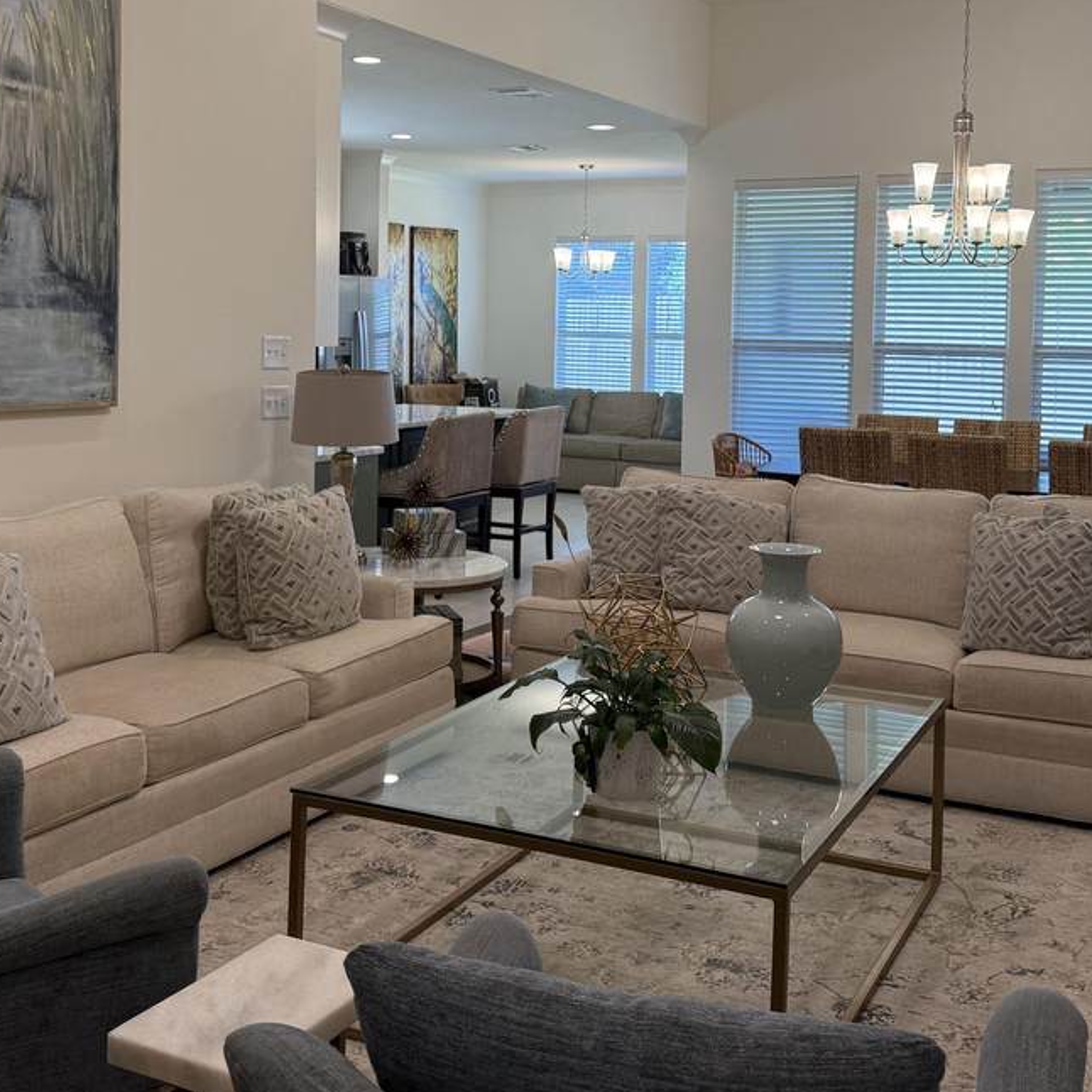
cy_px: 374
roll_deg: -0.7
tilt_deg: -1.5
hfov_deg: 40.0
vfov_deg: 39.6
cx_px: 489
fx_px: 1499
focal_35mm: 42
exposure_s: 1/125
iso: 100
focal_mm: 6.76
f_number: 1.78
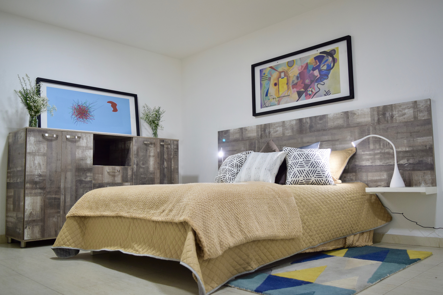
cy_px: 148
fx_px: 388
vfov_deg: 41.7
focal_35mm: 32
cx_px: 222
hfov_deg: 59.5
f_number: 3.8
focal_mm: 21
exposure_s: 1/30
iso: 400
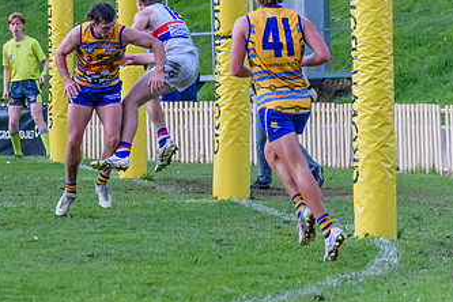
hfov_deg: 6.2
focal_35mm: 330
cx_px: 16
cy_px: 133
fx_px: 4152
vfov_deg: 4.2
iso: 8000
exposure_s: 1/1600
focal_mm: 150
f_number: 5
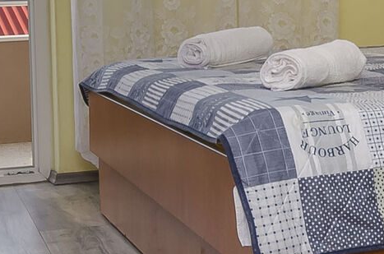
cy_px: -54
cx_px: 235
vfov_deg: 14.6
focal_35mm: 90
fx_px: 958
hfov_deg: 22.6
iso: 100
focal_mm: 10
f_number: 7.1
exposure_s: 1/125
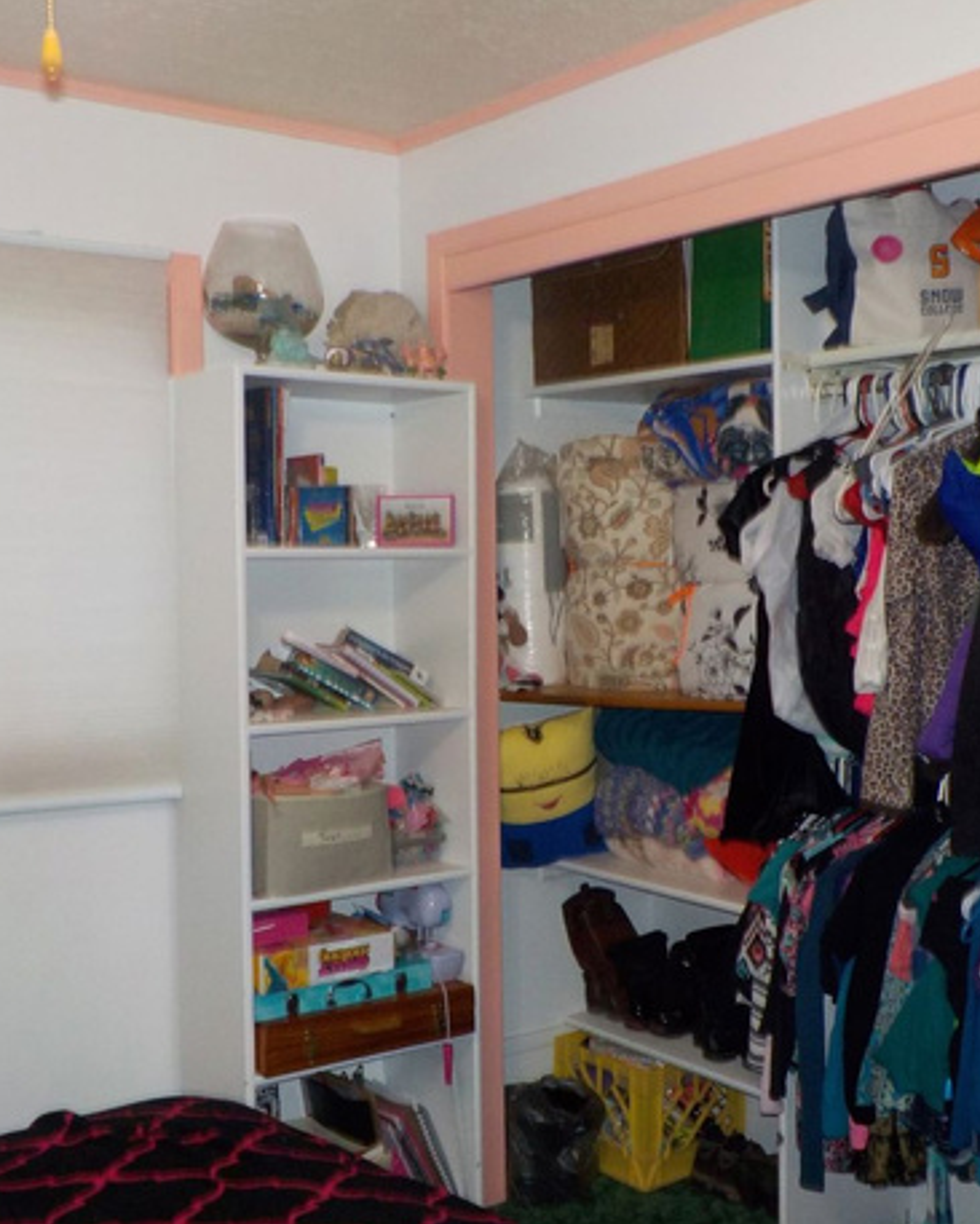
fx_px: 1485
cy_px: 637
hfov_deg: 36.5
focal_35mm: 41
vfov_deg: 44.8
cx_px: 546
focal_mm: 4.1
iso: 200
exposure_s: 1/30
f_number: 3.3
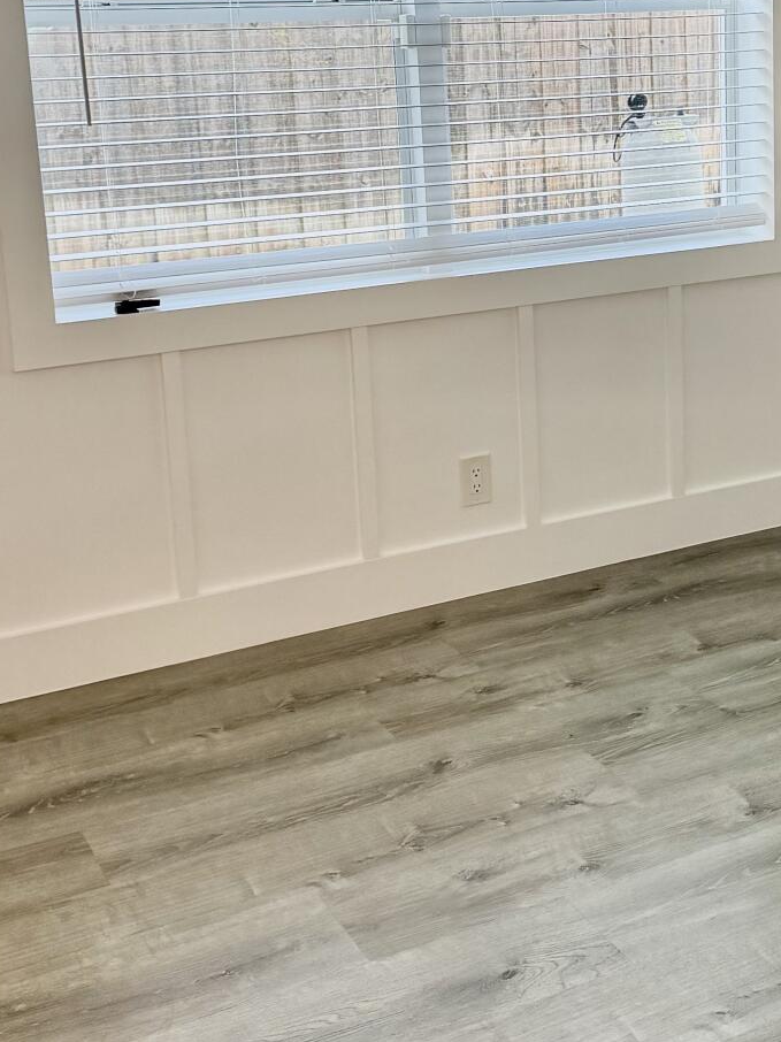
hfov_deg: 27.1
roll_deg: +2.3
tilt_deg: -11.5
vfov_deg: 35.6
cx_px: 596
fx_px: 1595
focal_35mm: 53
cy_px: 308
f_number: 1.78
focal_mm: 6.76
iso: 200
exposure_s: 1/157
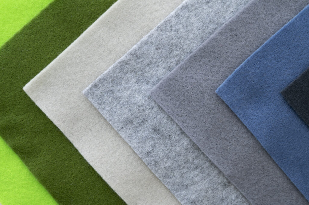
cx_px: 154
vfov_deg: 18.9
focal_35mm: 72
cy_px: 102
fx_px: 617
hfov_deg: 28.1
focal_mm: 72
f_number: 9
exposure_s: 1/80
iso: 640
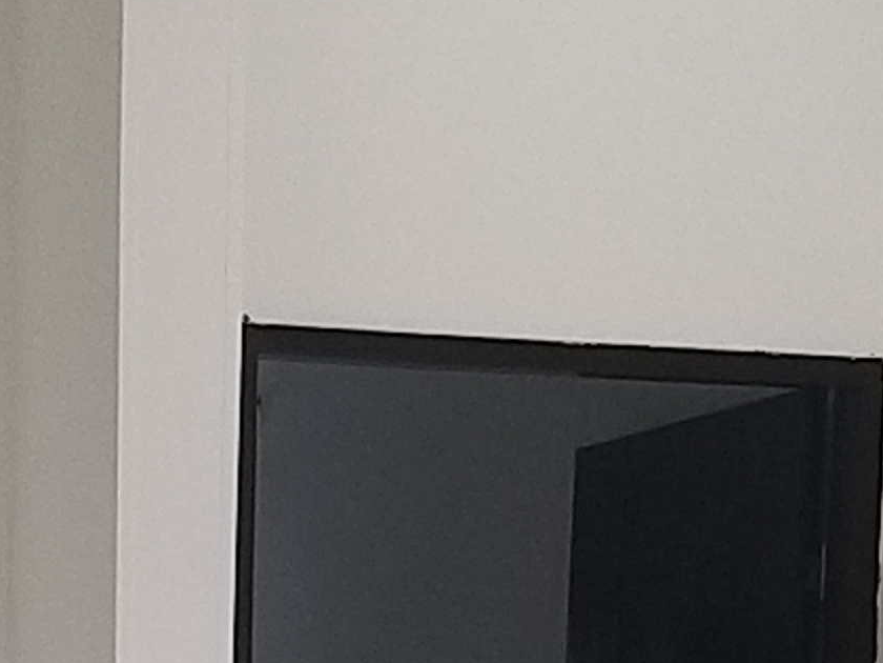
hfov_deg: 10.8
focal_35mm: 182
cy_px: 1757
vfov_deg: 7.5
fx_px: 4643
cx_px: 233
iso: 50
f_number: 1.7
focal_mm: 3.93
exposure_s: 1/177
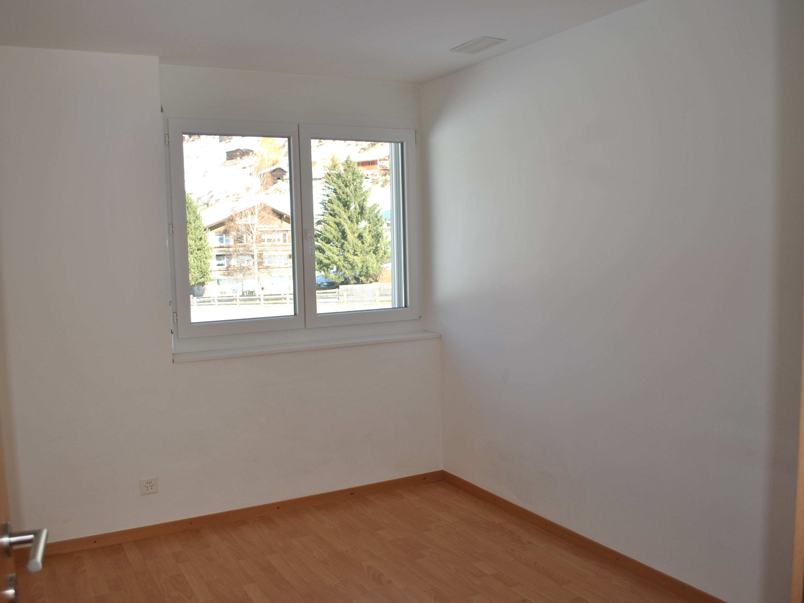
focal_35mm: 30
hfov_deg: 59.8
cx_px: 351
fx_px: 697
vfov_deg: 46.8
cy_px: 309
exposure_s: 1/160
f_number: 3.5
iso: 100
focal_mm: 18
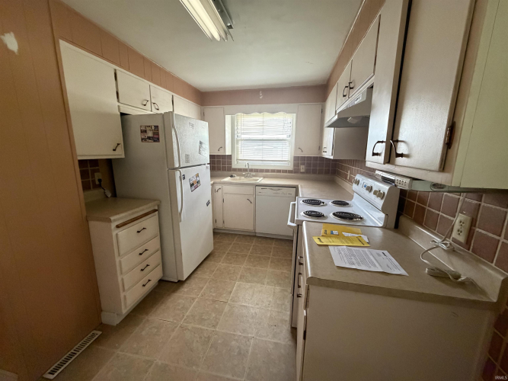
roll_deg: -1.0
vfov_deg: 85.7
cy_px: 190
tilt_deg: -11.9
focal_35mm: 14
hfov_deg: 102.1
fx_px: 205
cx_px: 254
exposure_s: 1/60
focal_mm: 2.22
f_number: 2.2
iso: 640
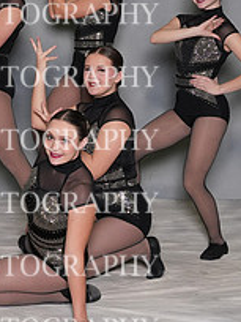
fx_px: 1290
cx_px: -66
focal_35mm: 139
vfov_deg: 14.2
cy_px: 108
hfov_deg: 10.5
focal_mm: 34
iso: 800
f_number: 8
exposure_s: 1/125
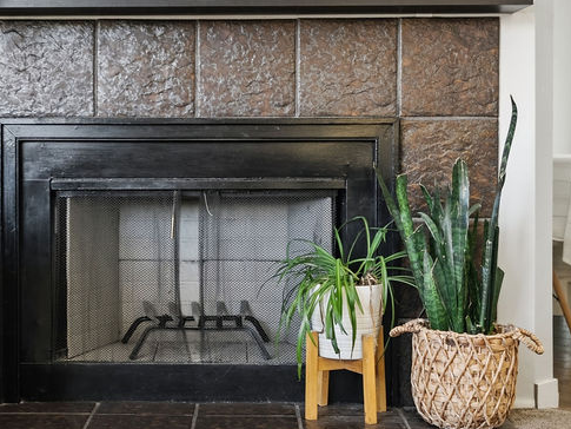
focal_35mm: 71
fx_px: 1171
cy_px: 202
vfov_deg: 20.7
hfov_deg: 27.3
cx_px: 215
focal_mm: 35
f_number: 3.2
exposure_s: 1/40
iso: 1000
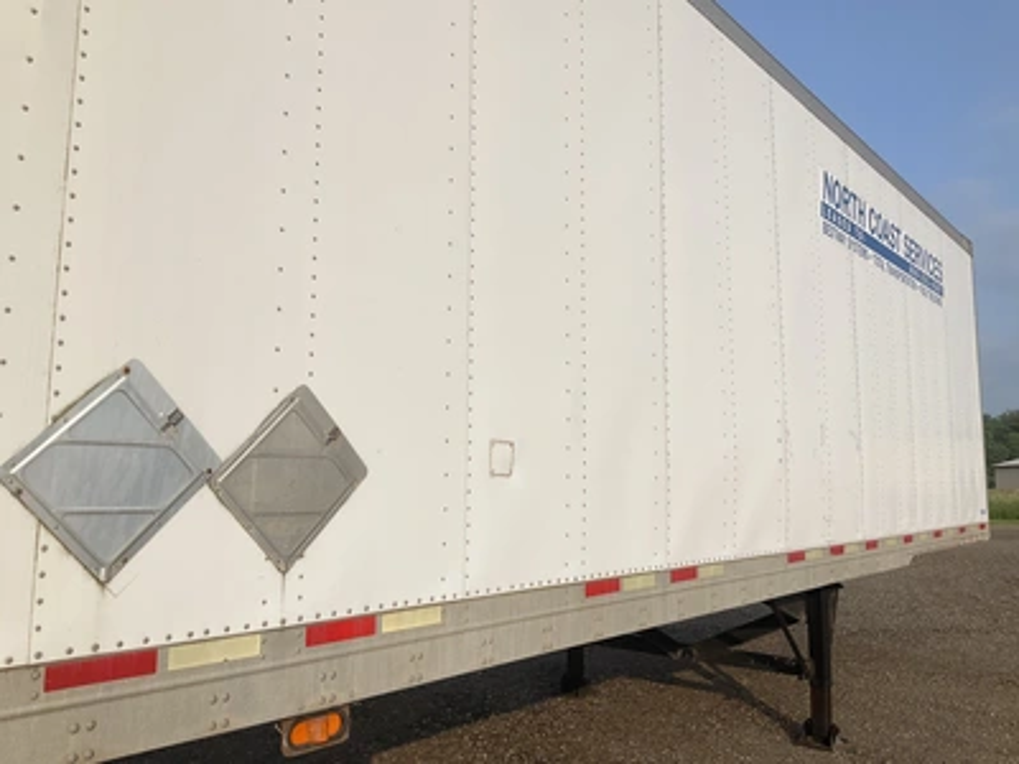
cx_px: 510
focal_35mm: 29
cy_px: 382
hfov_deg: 61.7
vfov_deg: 48.2
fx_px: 854
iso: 25
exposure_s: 1/2667
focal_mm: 3
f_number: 1.8
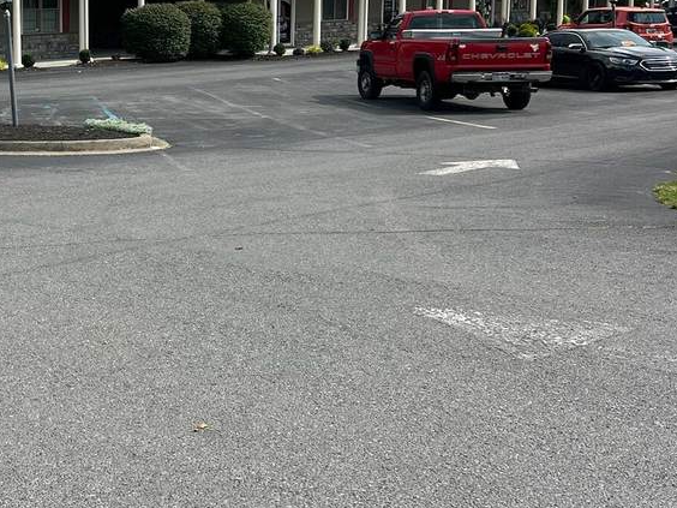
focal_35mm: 59
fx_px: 1154
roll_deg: +0.8
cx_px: -26
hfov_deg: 30.1
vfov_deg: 24.7
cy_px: 167
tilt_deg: -8.5
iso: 50
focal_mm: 5.7
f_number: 1.5
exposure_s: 1/2994
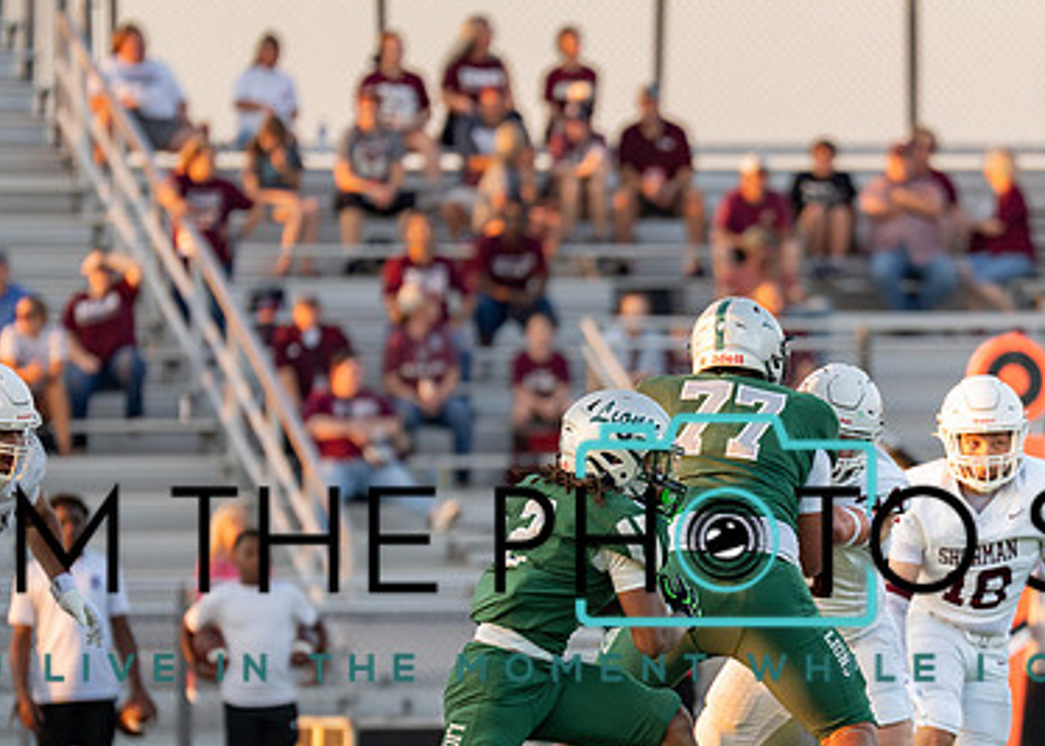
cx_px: 739
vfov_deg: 3.4
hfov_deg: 4.8
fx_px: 12582
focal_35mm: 424
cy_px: 508
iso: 500
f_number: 2.8
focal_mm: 200
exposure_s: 1/1250
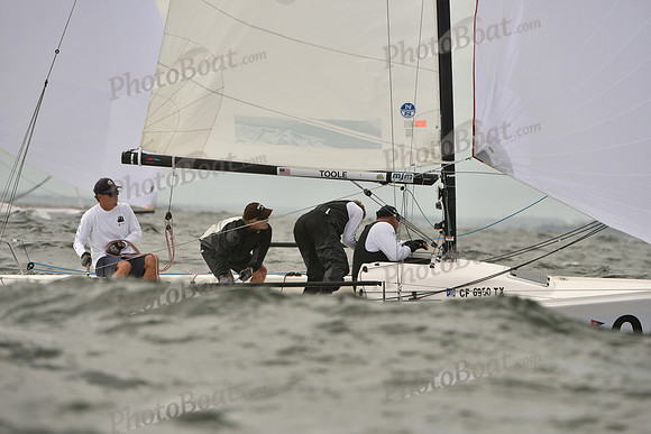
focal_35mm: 380
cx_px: 326
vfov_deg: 3.6
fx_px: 6873
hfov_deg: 5.4
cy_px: 217
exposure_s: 1/1250
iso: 320
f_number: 8
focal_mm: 380
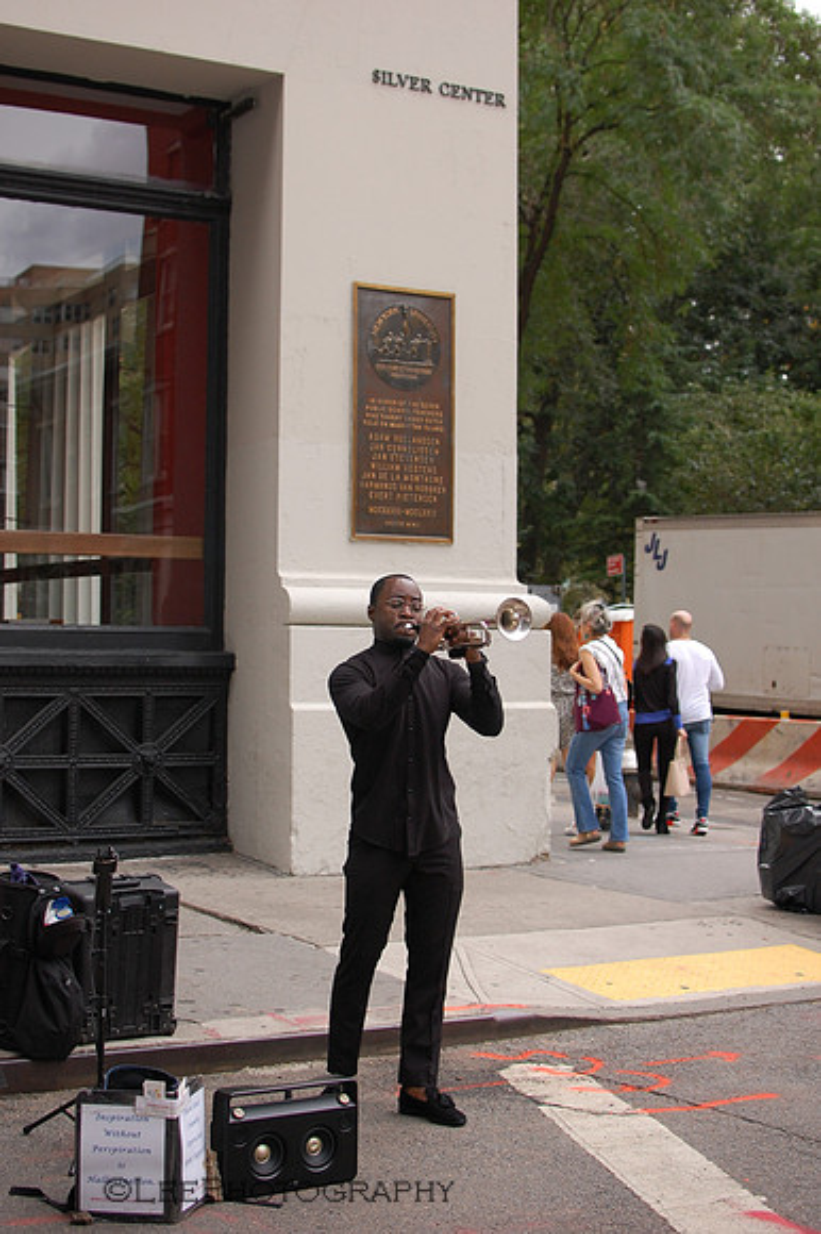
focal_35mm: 52
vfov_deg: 37.9
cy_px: 617
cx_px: 410
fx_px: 1798
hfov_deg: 25.7
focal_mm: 35
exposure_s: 1/1250
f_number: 3.2
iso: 400
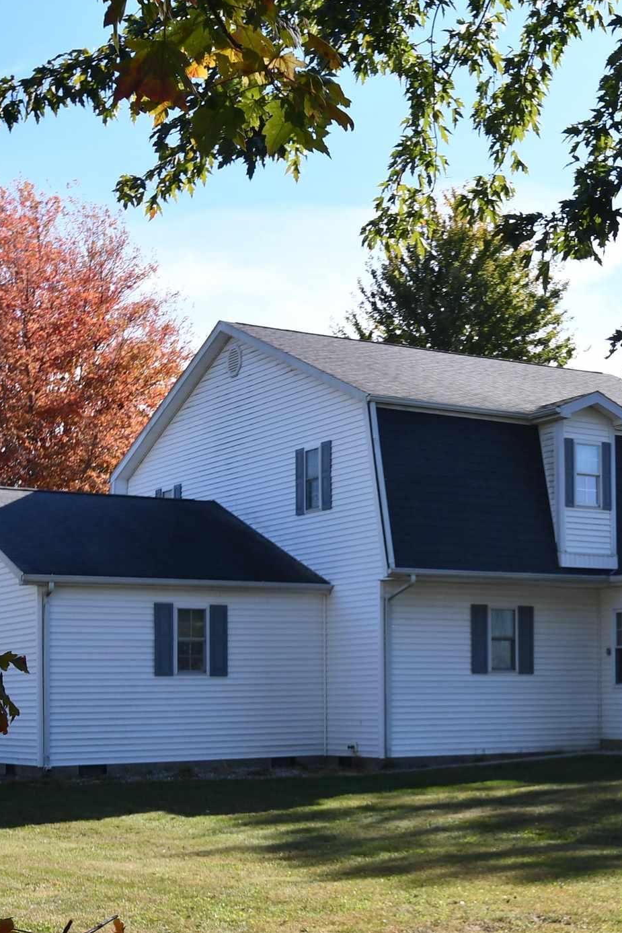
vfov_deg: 31.9
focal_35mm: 62
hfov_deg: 21.4
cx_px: 555
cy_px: 672
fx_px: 1606
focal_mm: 19
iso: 160
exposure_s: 1/250
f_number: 8
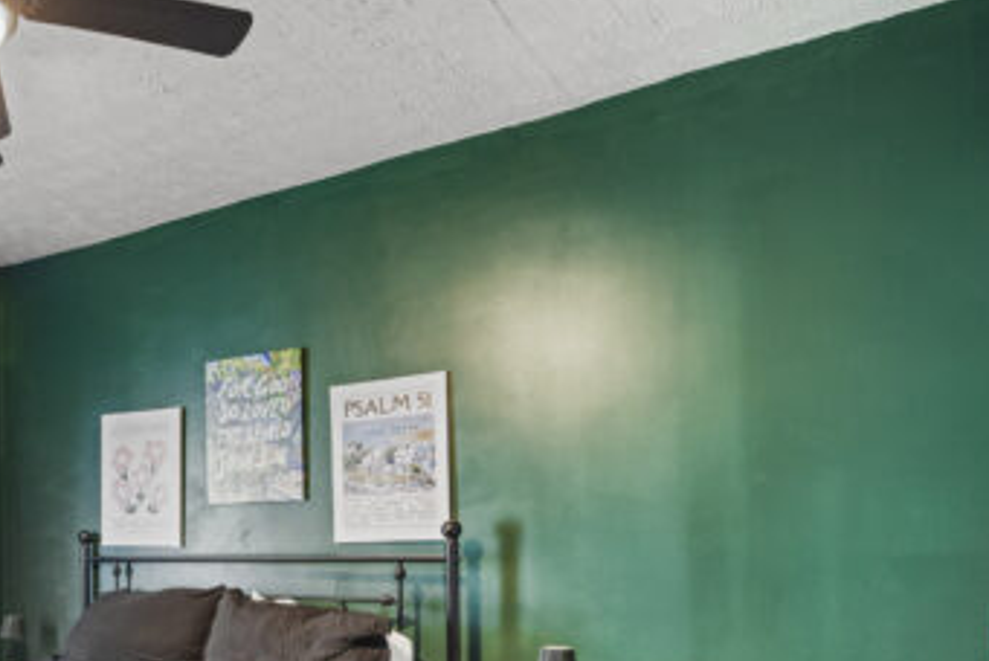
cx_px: 46
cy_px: 533
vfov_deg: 35.7
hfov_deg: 46.3
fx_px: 990
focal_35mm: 36
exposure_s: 4
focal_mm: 16
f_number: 6.3
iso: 800
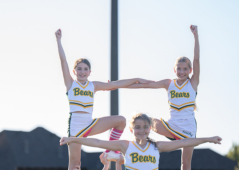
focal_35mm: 221
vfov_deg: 6.5
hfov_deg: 9.1
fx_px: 1502
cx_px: 60
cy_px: 84
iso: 500
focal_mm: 150
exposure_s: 1/2500
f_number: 2.8
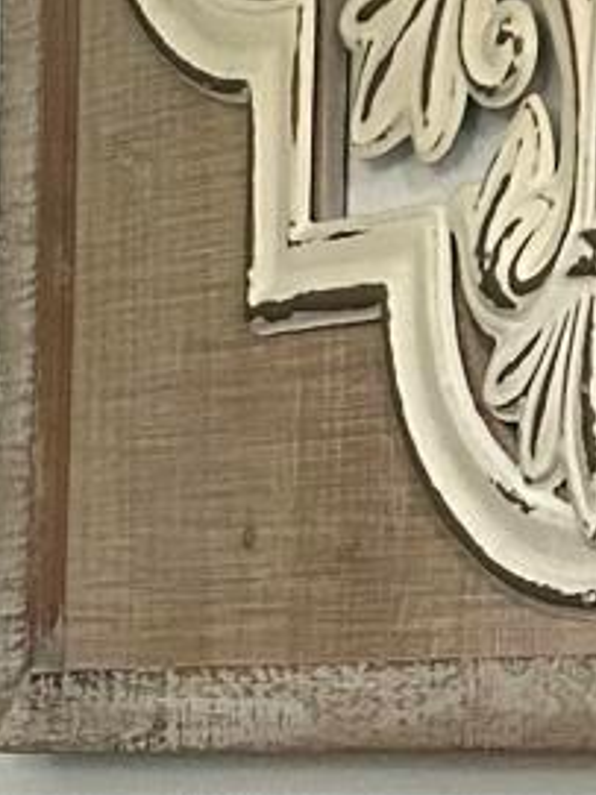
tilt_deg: -3.8
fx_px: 4411
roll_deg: -0.5
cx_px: -206
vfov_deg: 10.0
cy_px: 1144
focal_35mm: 192
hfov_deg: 7.6
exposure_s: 1/60
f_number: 1.5
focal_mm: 5.7
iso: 400
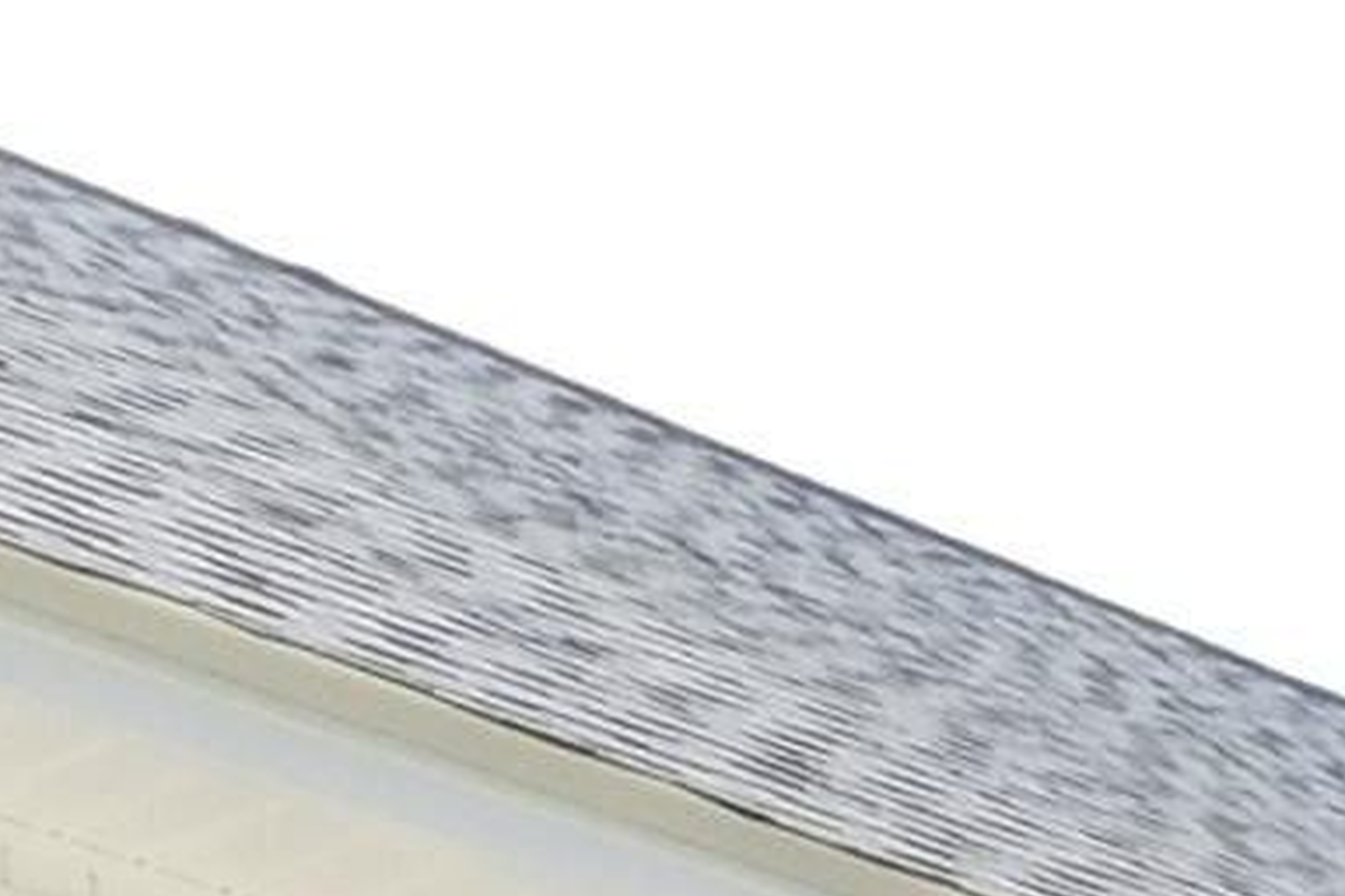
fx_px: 6986
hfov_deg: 11.0
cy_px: 2212
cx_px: 224
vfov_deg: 6.9
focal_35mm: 187
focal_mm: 4
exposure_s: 1/800
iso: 125
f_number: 3
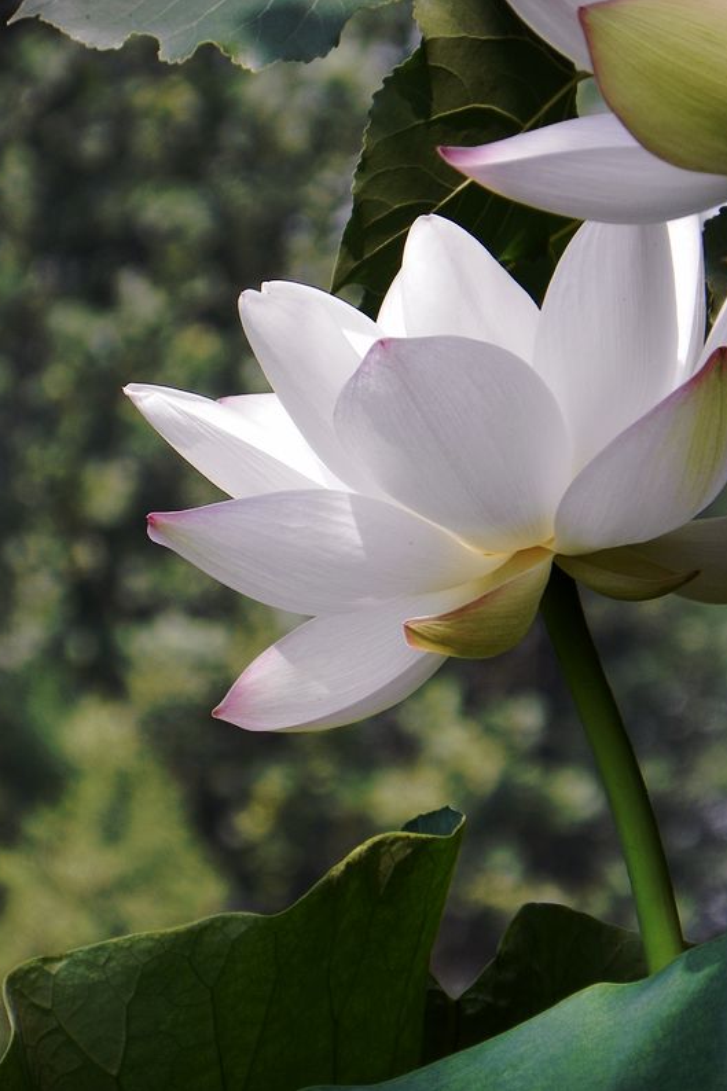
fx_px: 9576
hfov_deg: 4.3
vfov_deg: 6.5
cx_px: 346
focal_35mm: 316
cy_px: 546
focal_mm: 53.7
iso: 64
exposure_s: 1/200
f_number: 4.5
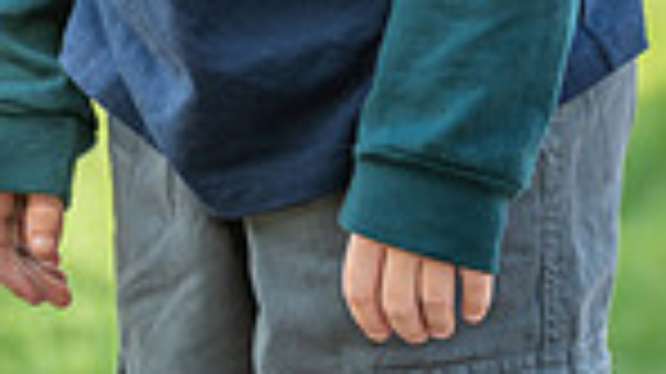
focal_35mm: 588
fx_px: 10376
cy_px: -608
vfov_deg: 2.1
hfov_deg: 3.7
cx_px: 358
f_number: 6.3
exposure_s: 1/60
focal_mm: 185
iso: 100
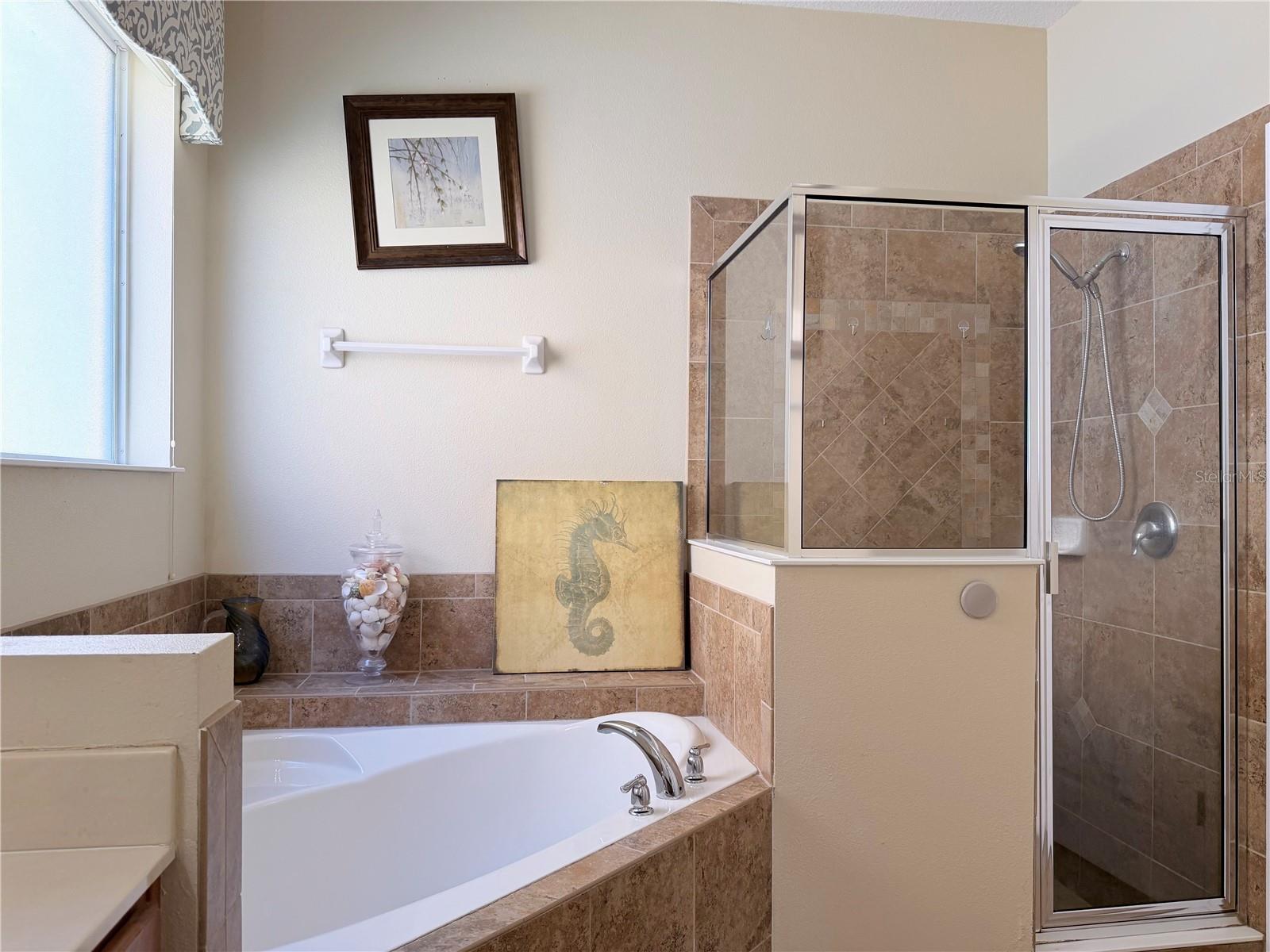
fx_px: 881
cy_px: 476
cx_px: 635
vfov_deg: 56.8
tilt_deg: -0.3
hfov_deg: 71.6
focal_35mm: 24
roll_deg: +0.2
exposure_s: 1/188
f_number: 1.78
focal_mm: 6.76
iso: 100
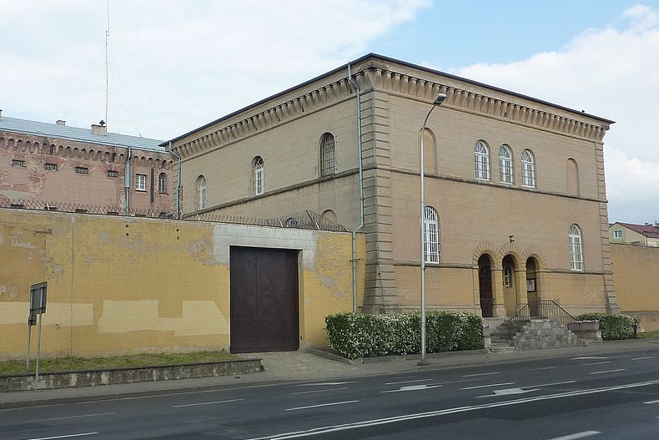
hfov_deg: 48.5
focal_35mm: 40
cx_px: 330
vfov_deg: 33.4
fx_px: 732
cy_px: 239
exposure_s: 1/250
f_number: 4
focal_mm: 4.4
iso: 125
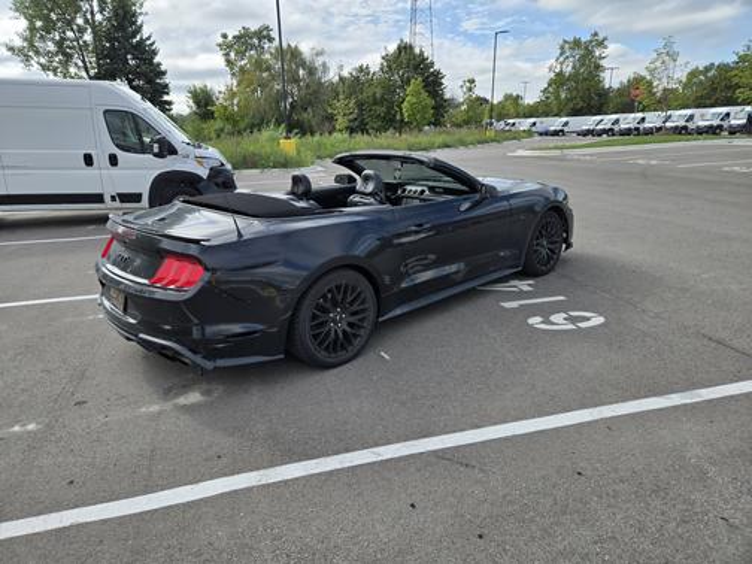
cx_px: 376
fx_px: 500
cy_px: 282
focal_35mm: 23
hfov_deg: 73.9
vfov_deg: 58.9
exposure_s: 1/2921
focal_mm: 5.4
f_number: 1.8
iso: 40
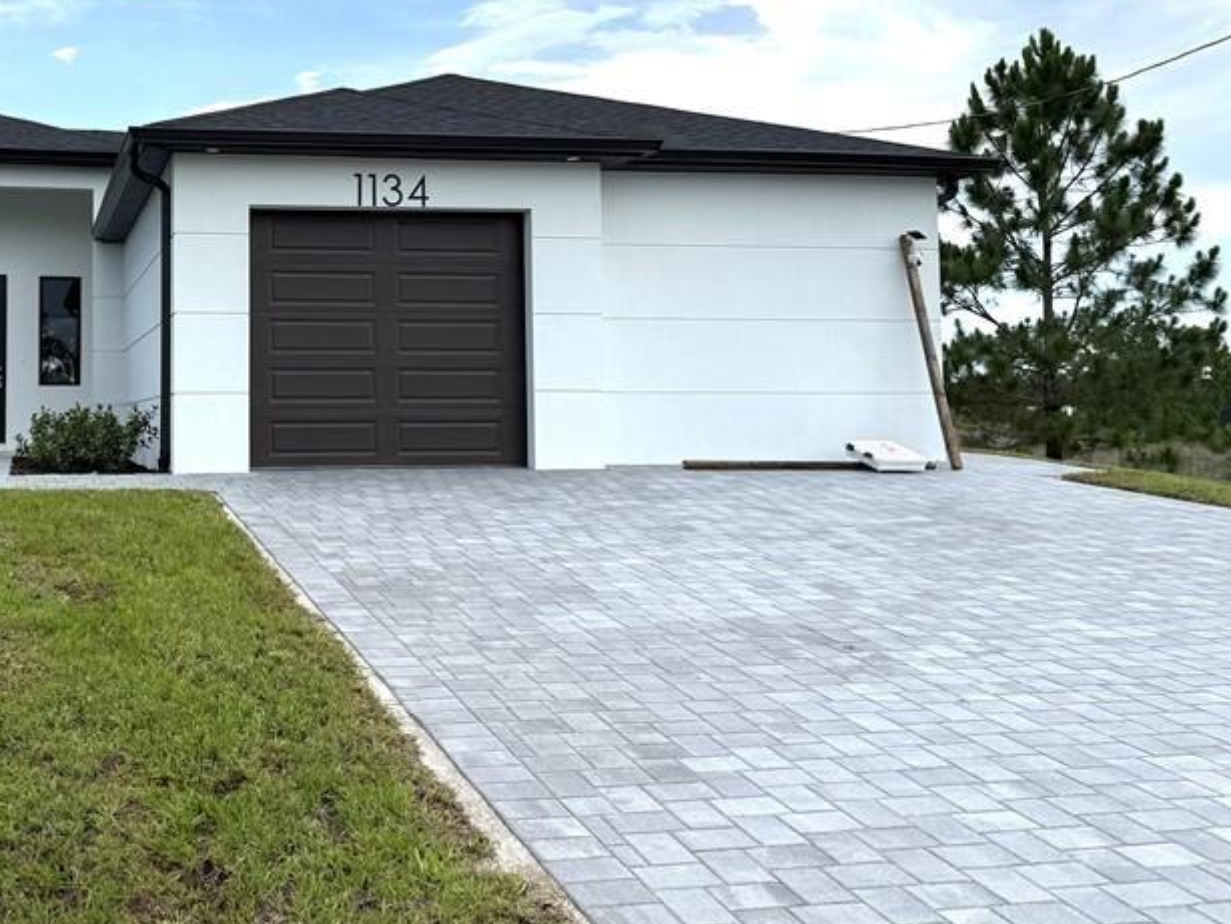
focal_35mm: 40
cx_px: 279
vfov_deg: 35.7
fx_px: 1423
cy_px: 329
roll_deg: +0.1
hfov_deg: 44.9
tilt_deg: +3.2
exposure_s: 1/7353
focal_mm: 6.76
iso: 80
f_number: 1.78
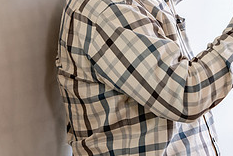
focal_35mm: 323
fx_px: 2093
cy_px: -10
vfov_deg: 4.3
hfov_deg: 6.4
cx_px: 166
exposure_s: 1/200
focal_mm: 130
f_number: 3.5
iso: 2000
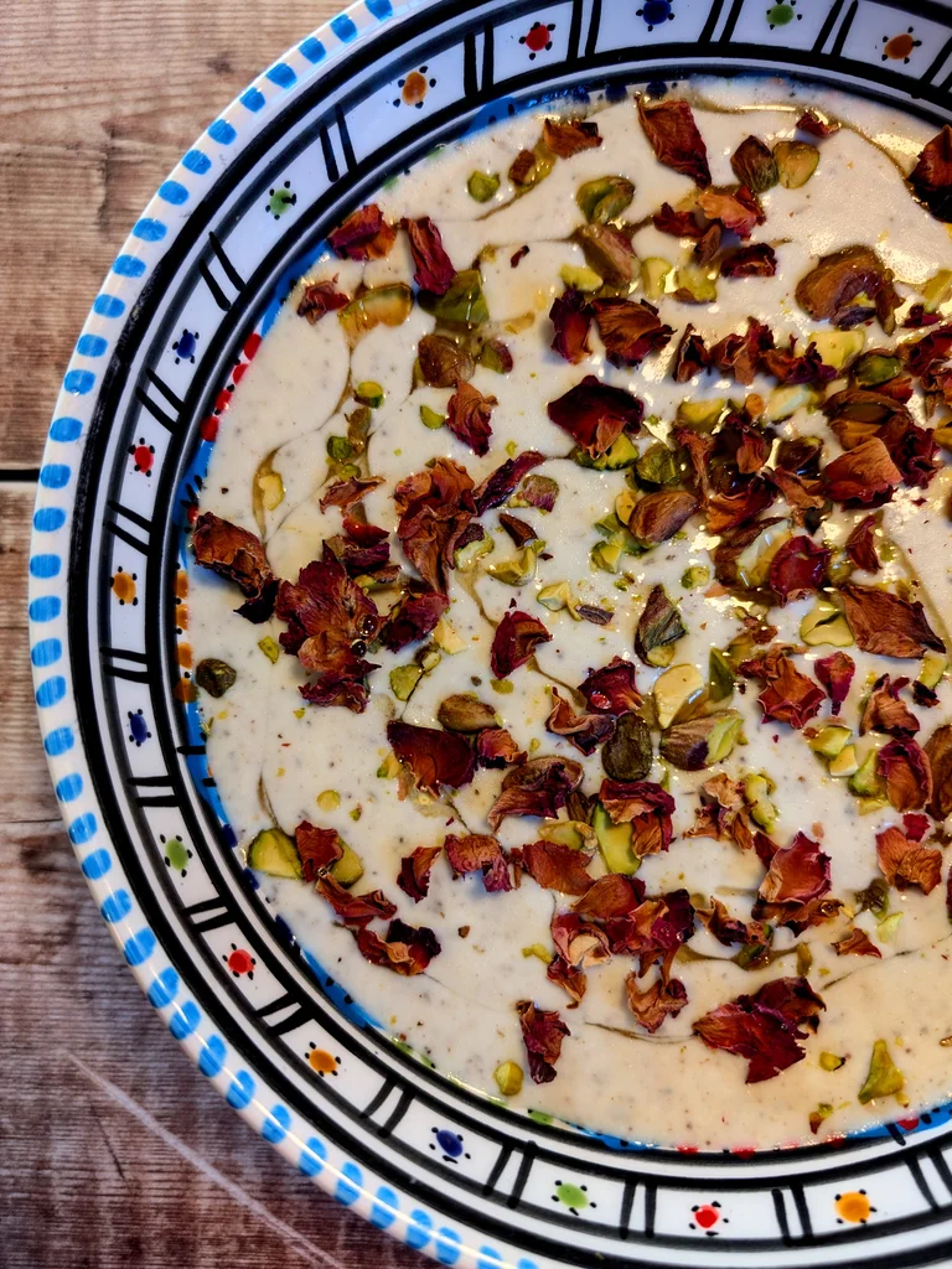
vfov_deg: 71.6
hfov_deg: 56.8
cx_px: 476
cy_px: 634
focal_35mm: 24
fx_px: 880
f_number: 1.68
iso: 31
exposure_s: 1/29.5
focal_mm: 6.9
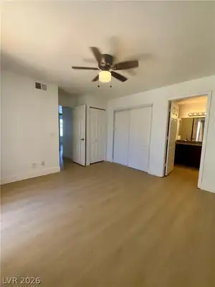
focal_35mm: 14
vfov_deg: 102.1
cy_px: 144
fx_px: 116
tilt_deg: -5.6
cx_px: 108
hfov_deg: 85.7
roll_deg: -1.4
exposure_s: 1/122
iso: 32
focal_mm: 2.22
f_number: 2.2
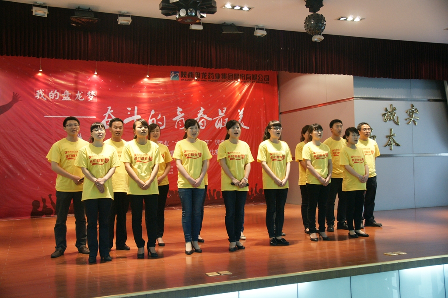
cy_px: 149
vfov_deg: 36.8
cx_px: 224
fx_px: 448
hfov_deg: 53.2
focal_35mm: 36
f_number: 4.5
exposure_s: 1/40
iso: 800
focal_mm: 24
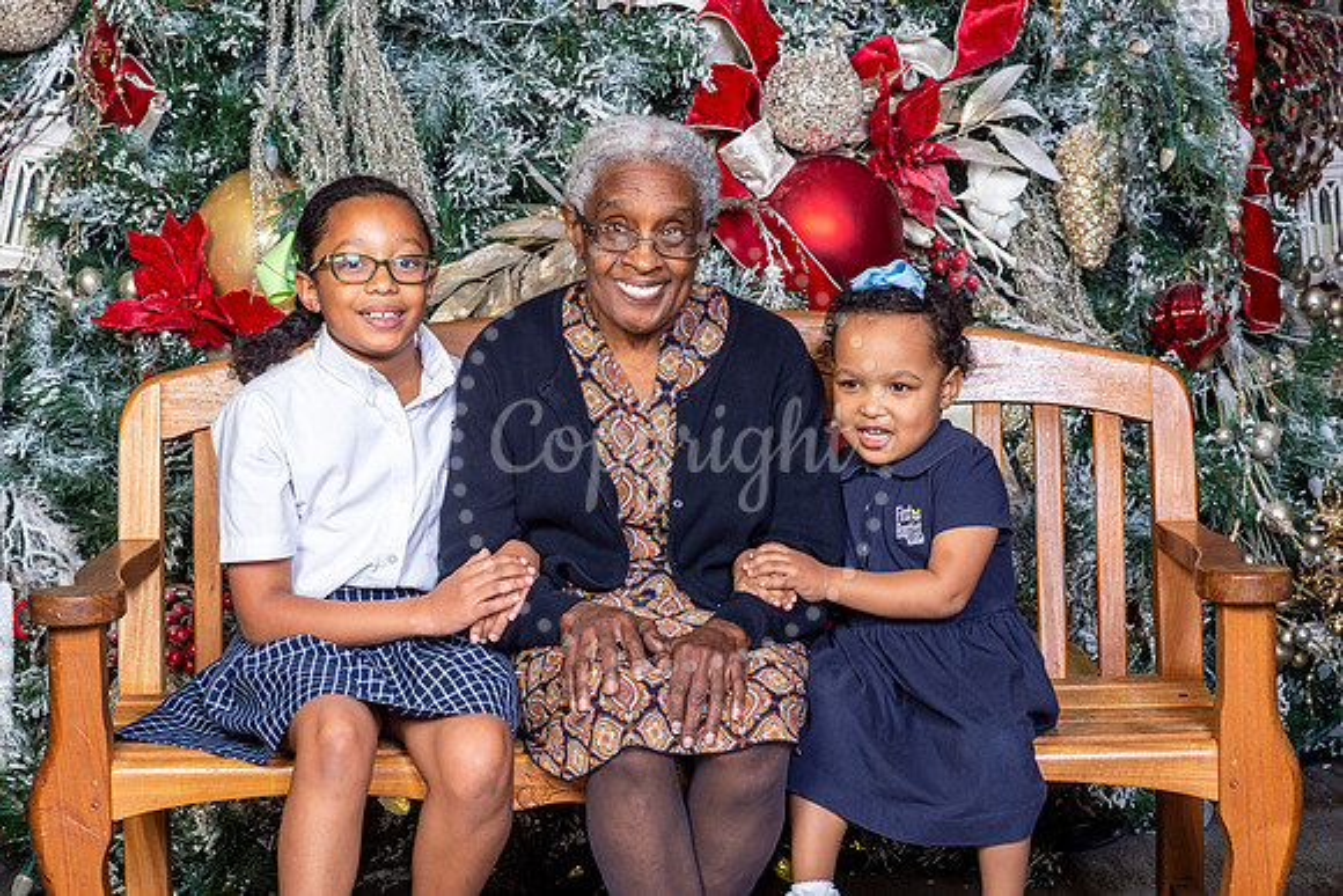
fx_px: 3463
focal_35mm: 93
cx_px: 647
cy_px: 411
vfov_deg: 14.7
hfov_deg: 21.9
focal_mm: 85
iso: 400
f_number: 8
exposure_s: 1/125
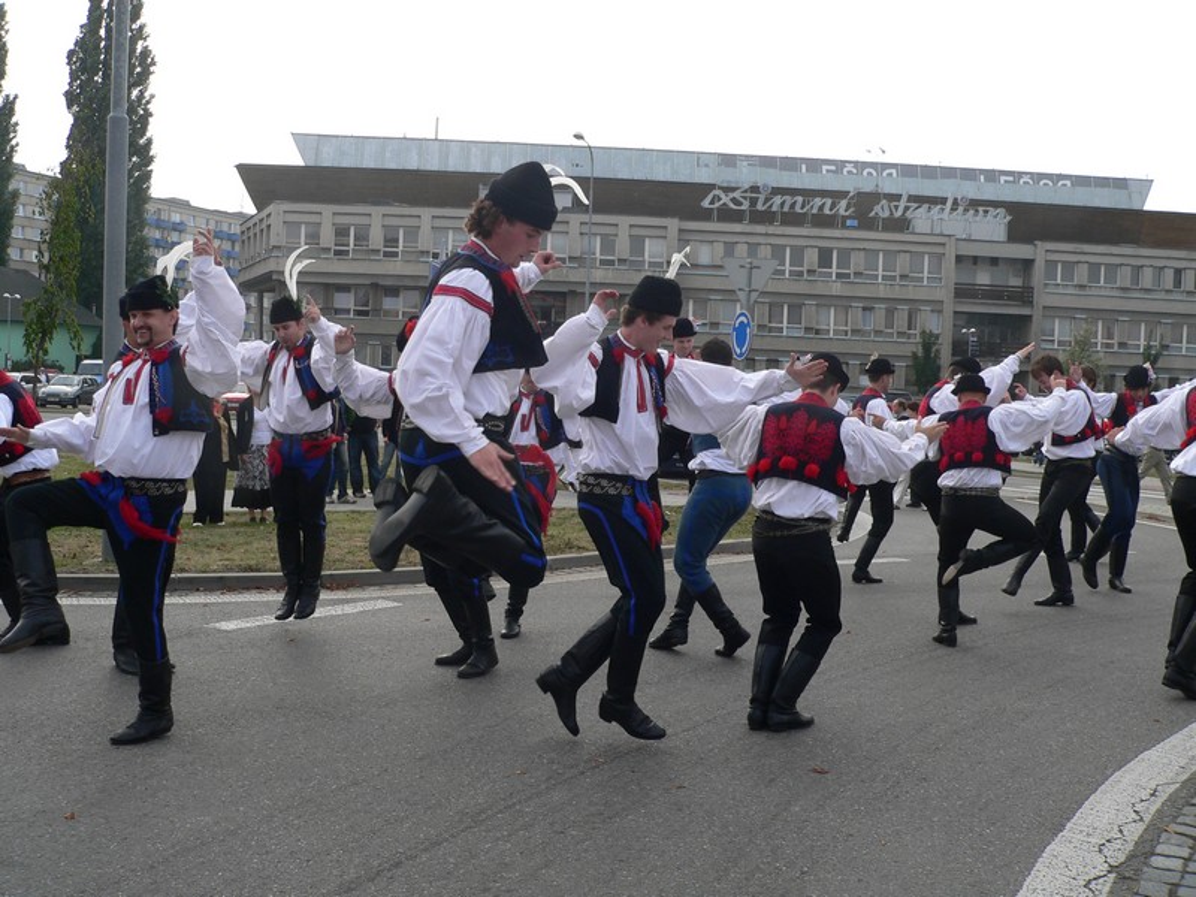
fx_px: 1244
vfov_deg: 39.7
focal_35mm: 36
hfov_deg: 51.4
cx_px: 598
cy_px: 448
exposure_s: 1/400
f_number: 4
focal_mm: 6
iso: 80
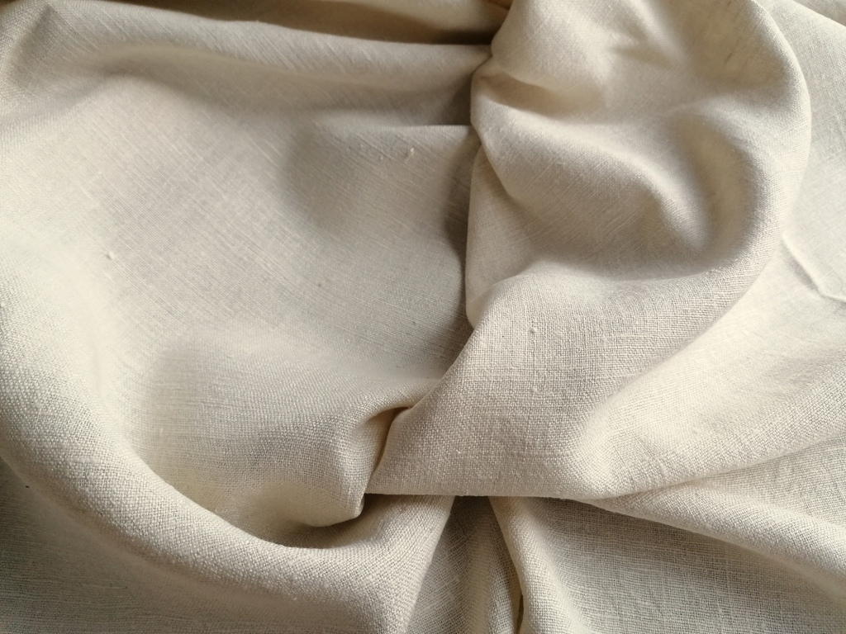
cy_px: 317
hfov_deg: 65.3
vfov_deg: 51.4
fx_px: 660
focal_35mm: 27
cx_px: 423
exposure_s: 1/60
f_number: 1.8
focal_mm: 4.75
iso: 200
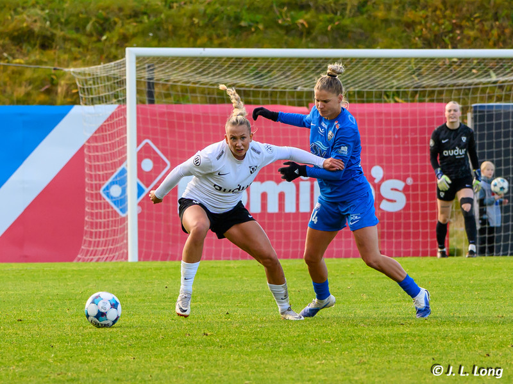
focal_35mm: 496
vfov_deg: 3.0
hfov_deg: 4.0
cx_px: 206
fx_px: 7353
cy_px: 230
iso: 800
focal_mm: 200
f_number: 6.3
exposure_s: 1/1000
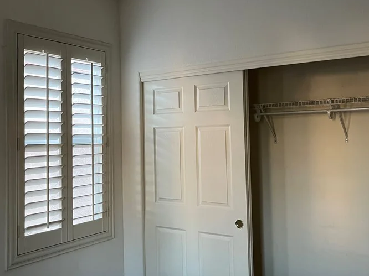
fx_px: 426
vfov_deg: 35.8
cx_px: 168
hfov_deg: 46.8
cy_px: 112
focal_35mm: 40
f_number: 1.6
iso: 320
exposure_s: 1/60
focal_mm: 5.1
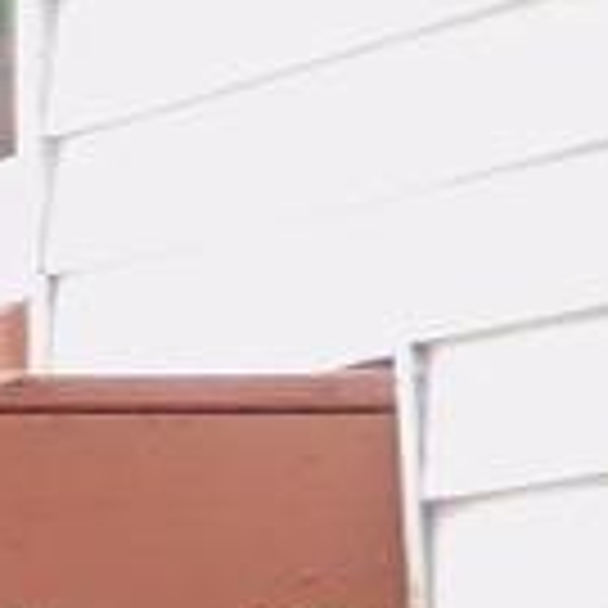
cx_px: -2283
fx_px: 11029
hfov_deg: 3.0
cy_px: 401
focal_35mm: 555
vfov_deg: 3.2
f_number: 4
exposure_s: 1/80
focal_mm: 10.4
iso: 125
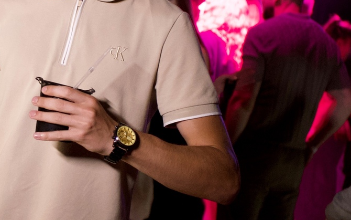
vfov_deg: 13.3
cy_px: 33
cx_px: 87
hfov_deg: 21.0
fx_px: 938
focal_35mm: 98
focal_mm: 25
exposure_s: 1/125
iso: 1600
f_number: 2
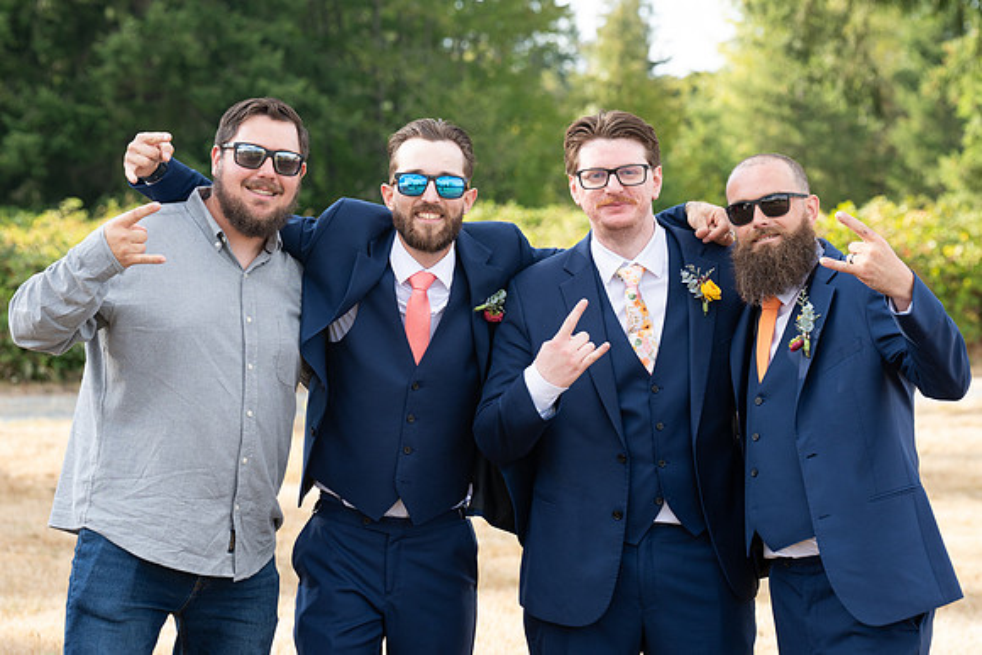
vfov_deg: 11.7
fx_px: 3205
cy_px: 266
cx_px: 530
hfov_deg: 17.4
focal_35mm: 117
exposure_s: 1/250
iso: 250
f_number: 5
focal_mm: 99
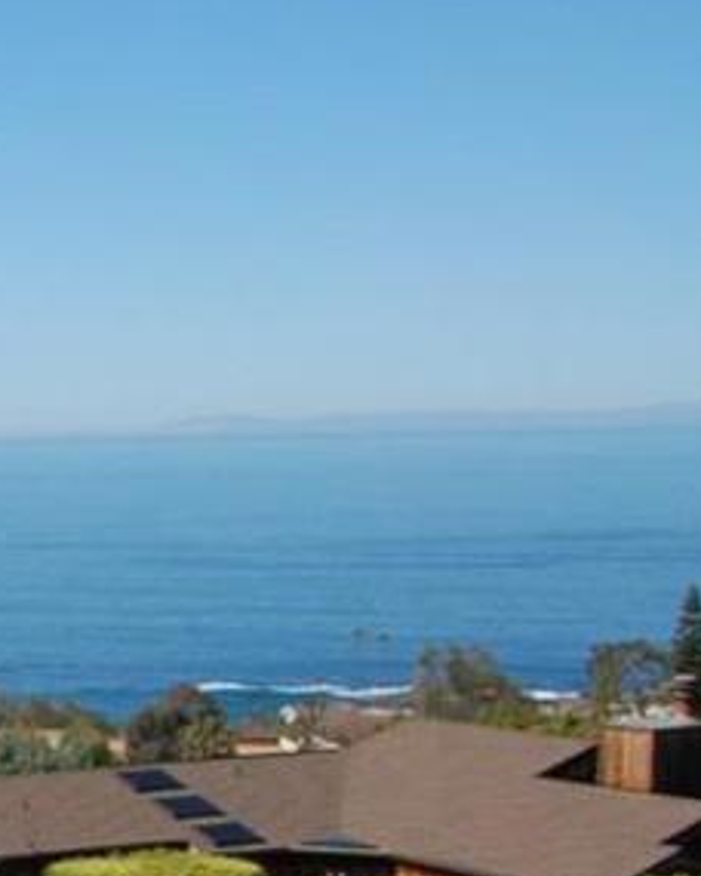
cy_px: 543
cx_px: -855
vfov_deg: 21.0
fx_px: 2360
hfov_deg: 13.5
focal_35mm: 91
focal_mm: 18
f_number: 10
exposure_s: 1/400
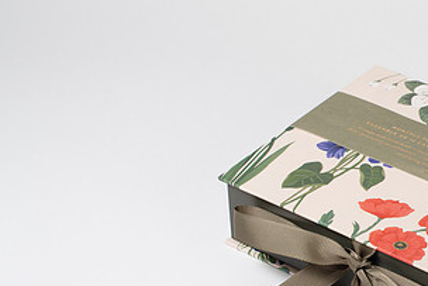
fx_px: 1320
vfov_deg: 12.3
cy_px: 226
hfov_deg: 18.0
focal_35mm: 111
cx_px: 423
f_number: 13
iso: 200
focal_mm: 50
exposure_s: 1/250
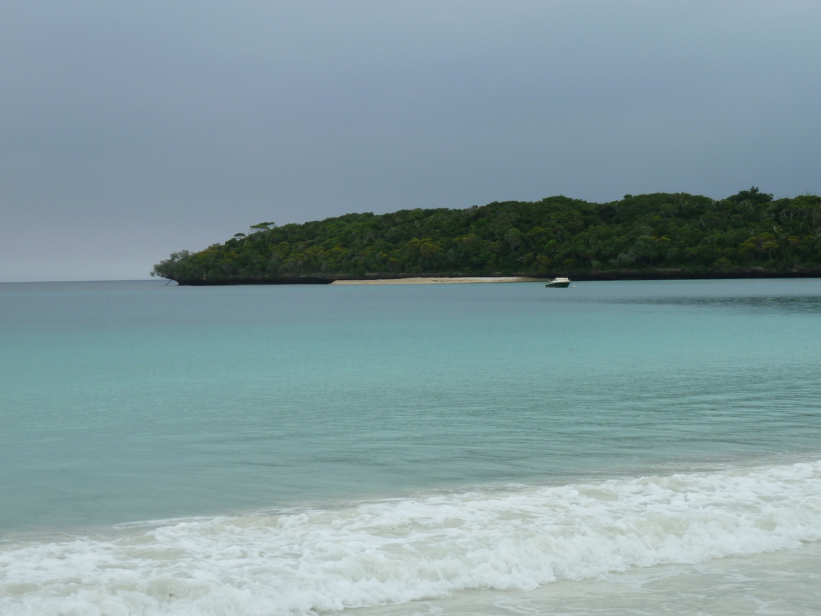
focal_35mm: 78
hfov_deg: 25.0
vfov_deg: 18.9
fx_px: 1850
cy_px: 308
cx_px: 410
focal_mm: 12.8
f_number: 4.2
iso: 80
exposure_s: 1/250
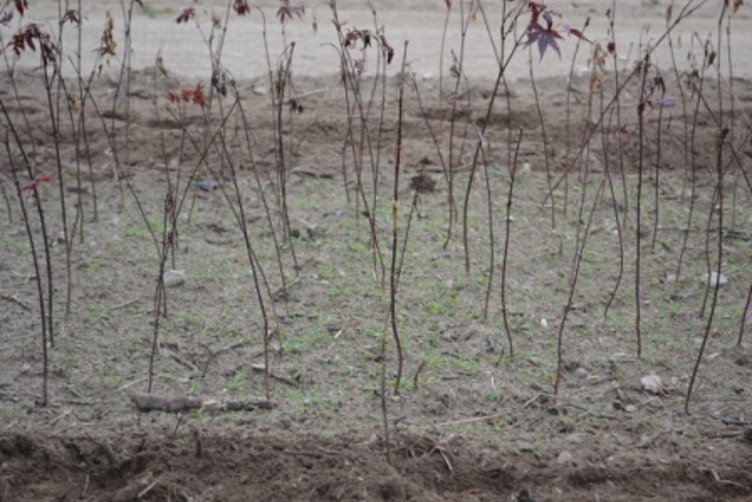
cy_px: 251
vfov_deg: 16.6
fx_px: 1724
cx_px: 376
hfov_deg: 24.6
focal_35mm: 82
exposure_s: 1/125
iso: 110
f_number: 5.6
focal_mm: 55
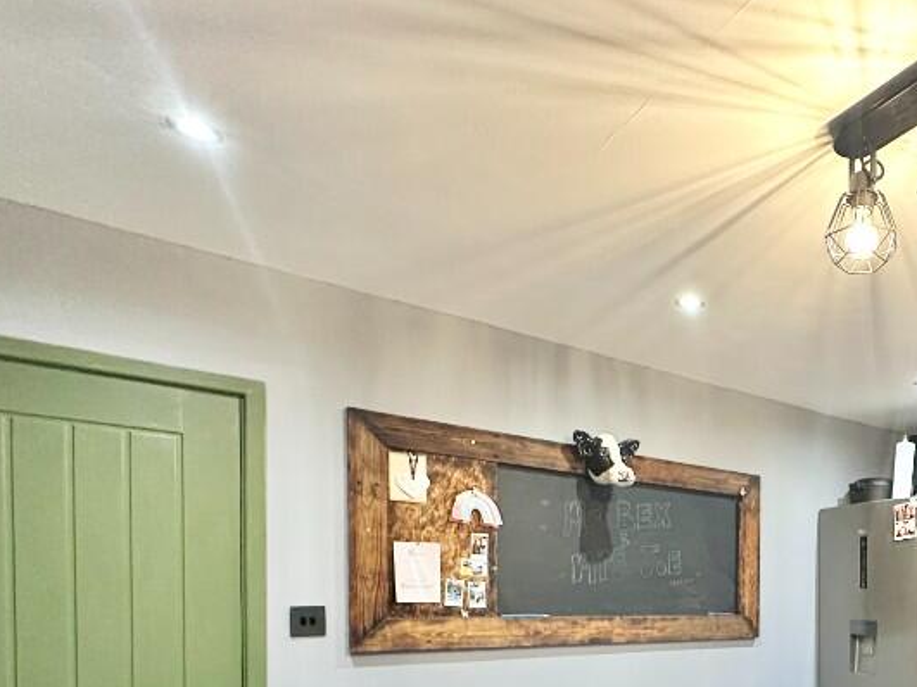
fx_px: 715
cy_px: 620
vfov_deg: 46.3
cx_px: 779
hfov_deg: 58.4
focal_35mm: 27
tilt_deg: -1.7
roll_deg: -0.8
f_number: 2.2
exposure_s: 1/50
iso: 500
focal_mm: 2.22
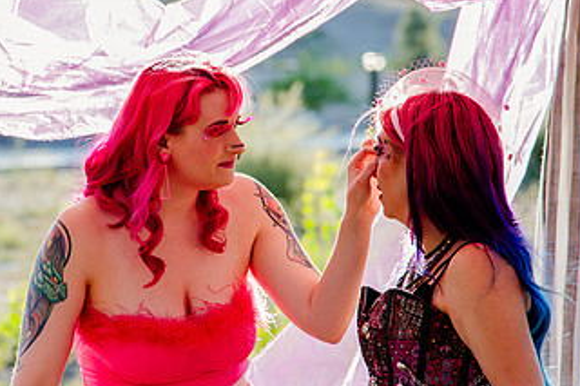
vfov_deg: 5.2
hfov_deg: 7.7
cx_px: 82
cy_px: 133
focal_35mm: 266
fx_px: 4283
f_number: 4.5
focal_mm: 120
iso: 400
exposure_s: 1/500
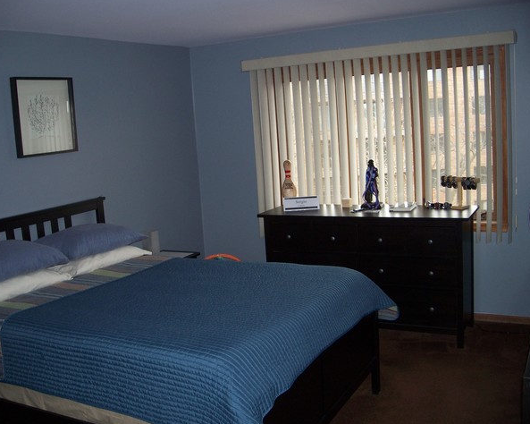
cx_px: 247
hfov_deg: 46.8
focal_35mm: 39
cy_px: 210
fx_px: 612
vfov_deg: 38.2
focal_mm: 7.8
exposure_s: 1/60
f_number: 2.8
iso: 125
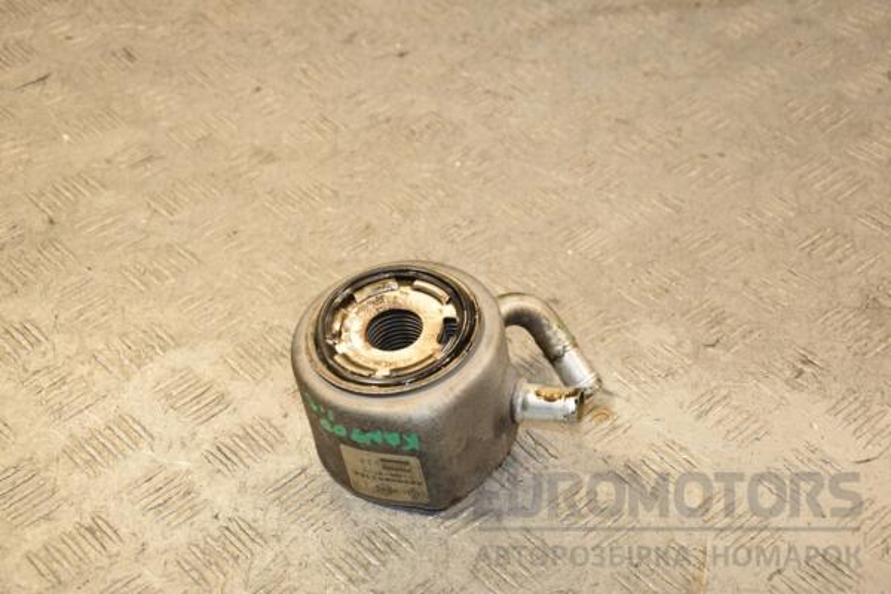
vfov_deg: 18.9
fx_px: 1782
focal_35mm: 72
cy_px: 297
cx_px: 446
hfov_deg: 28.1
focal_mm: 48
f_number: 5.6
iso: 800
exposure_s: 1/200
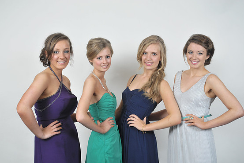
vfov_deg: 20.9
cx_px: 124
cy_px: 85
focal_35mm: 65
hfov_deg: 31.0
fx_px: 440
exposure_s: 1/160
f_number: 7.1
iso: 1000
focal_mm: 62
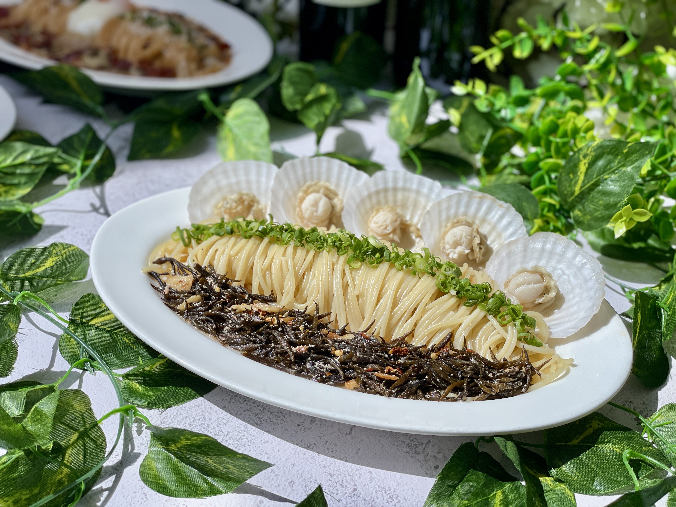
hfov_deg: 36.8
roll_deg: -2.4
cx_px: 338
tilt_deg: -34.4
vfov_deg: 28.0
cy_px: 254
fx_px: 1015
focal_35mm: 52
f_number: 2
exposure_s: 1/264
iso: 32
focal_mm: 6
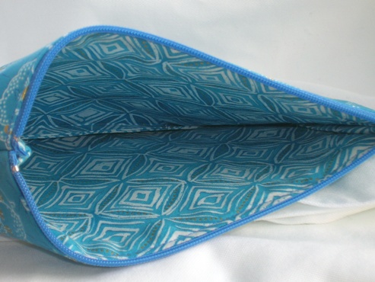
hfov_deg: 23.8
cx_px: 188
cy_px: 141
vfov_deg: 18.0
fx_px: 889
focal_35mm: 82
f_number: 4.3
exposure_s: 1/30
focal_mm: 13.6
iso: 50
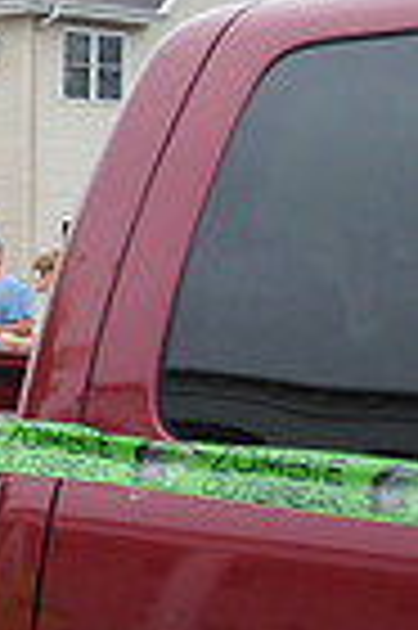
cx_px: -881
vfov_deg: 15.0
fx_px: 2392
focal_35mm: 137
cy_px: 421
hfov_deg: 8.3
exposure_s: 1/1000
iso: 1250
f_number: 3.8
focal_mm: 22
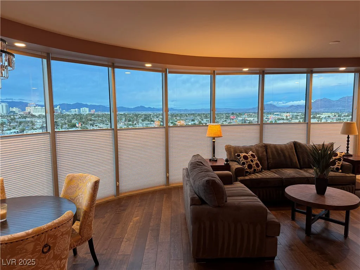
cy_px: 135
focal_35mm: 24
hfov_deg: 71.6
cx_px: 180
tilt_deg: -6.2
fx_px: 250
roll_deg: +0.8
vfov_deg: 56.8
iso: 160
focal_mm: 6.76
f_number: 1.78
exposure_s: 1/60
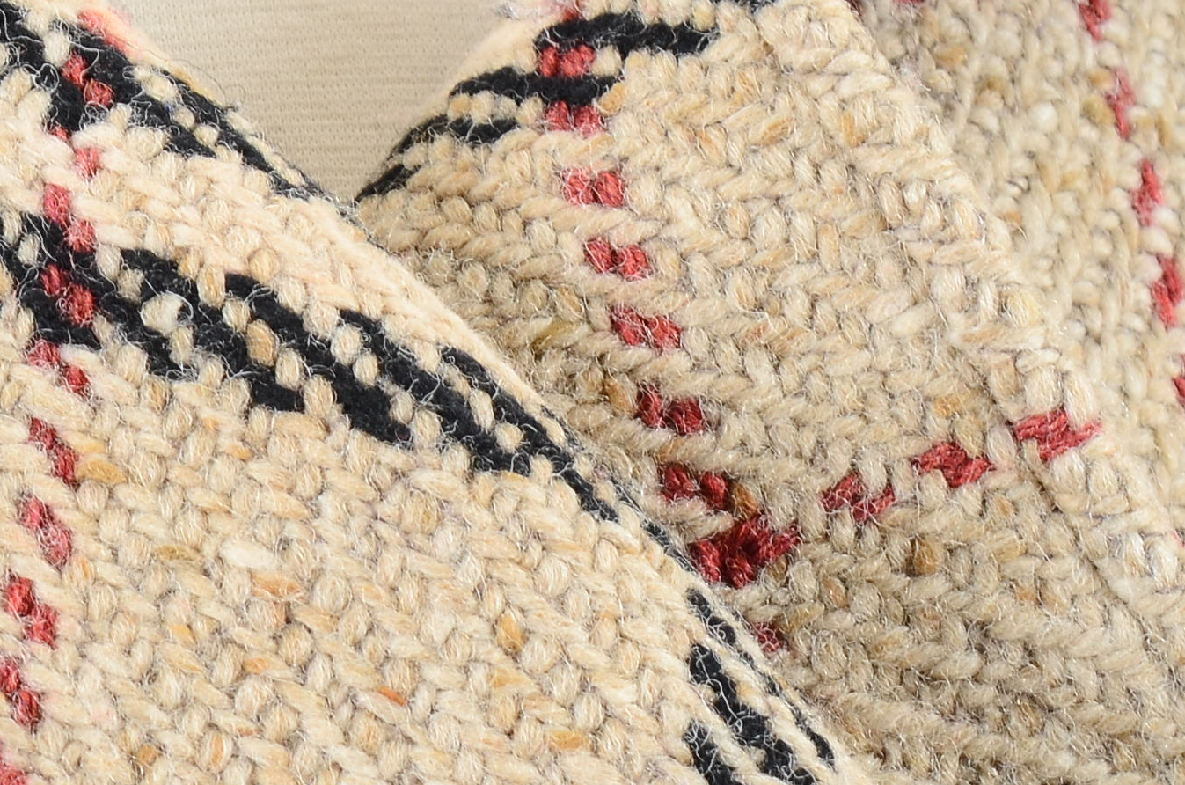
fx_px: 7436
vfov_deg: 6.0
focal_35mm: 226
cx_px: -276
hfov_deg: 9.0
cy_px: 565
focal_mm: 55
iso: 320
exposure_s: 1/60
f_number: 10
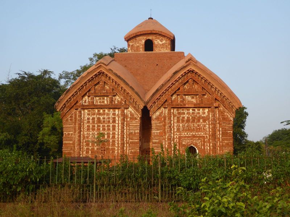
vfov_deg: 29.7
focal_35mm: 49
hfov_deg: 38.9
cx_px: 145
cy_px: 108
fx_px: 411
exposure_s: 1/250
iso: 80
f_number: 4
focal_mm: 8.4
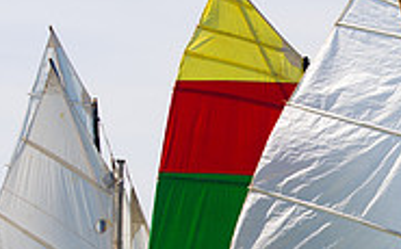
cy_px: 264
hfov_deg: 9.1
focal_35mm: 231
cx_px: 343
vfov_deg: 5.6
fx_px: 2521
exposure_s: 1/500
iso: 100
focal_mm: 70
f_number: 8
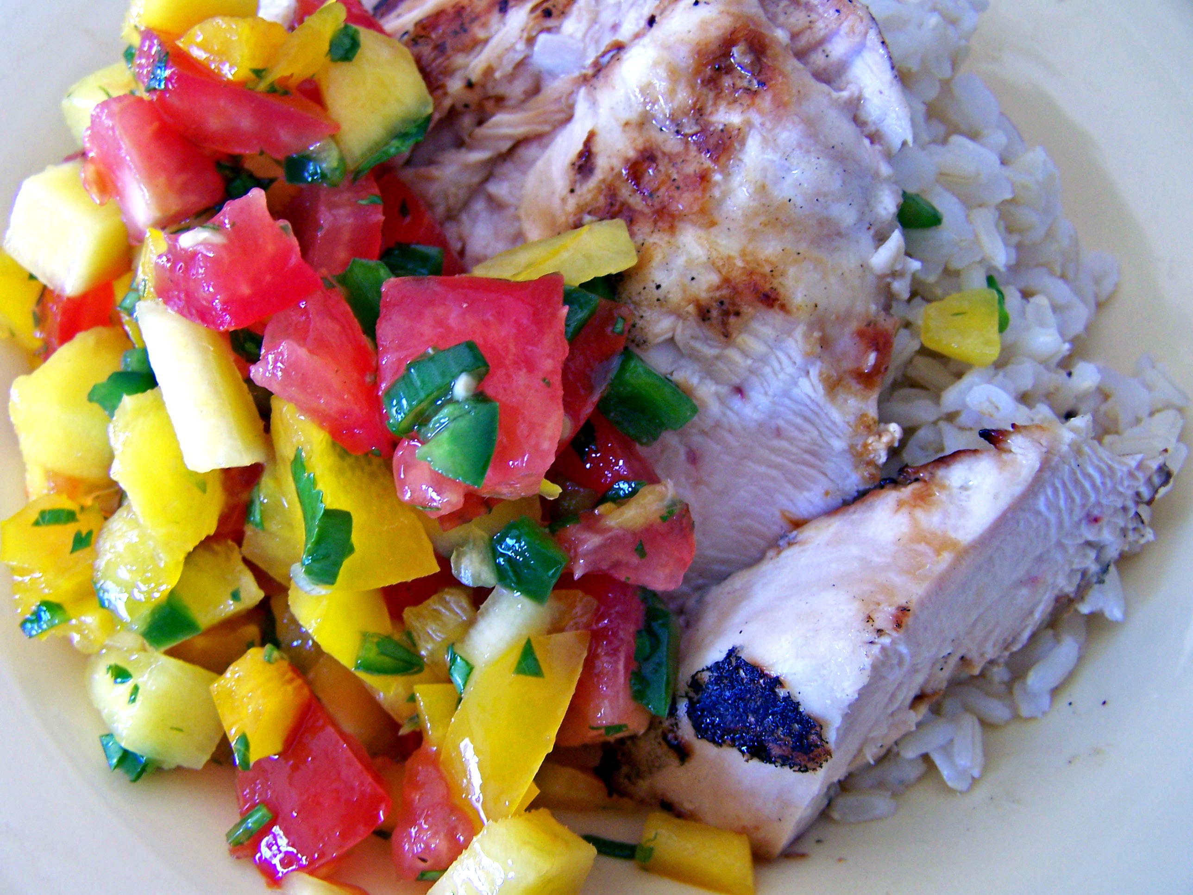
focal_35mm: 38
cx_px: 596
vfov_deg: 37.7
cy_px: 448
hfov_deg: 49.0
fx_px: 1310
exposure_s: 1/20
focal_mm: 6.3
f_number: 2.8
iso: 140
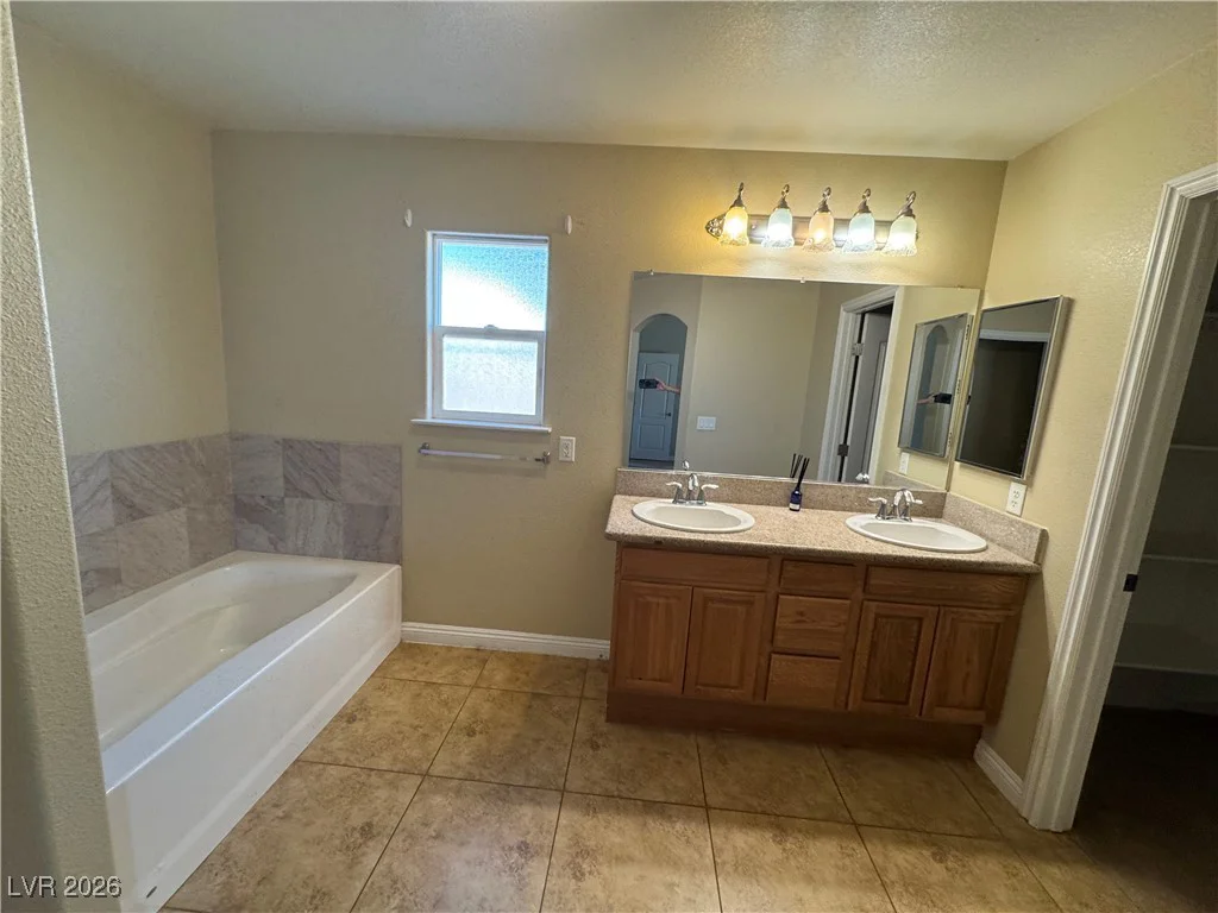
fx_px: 493
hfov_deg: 102.1
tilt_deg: -11.5
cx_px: 609
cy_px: 456
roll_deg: -3.8
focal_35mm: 14
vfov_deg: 85.7
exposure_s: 1/120
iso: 200
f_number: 2.2
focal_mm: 2.22
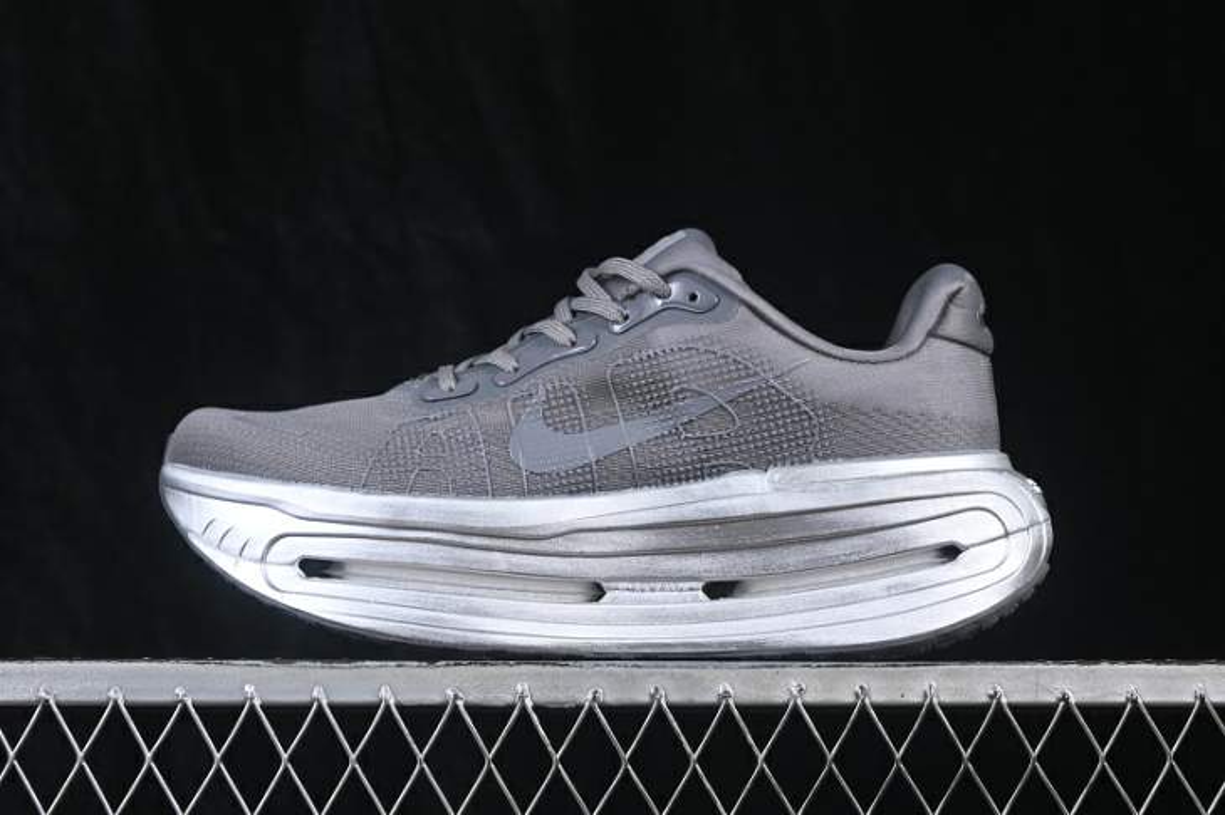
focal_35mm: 75
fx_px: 2551
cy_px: 408
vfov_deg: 18.2
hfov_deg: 27.0
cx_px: 612
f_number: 7.1
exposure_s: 1/80
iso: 160
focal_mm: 50
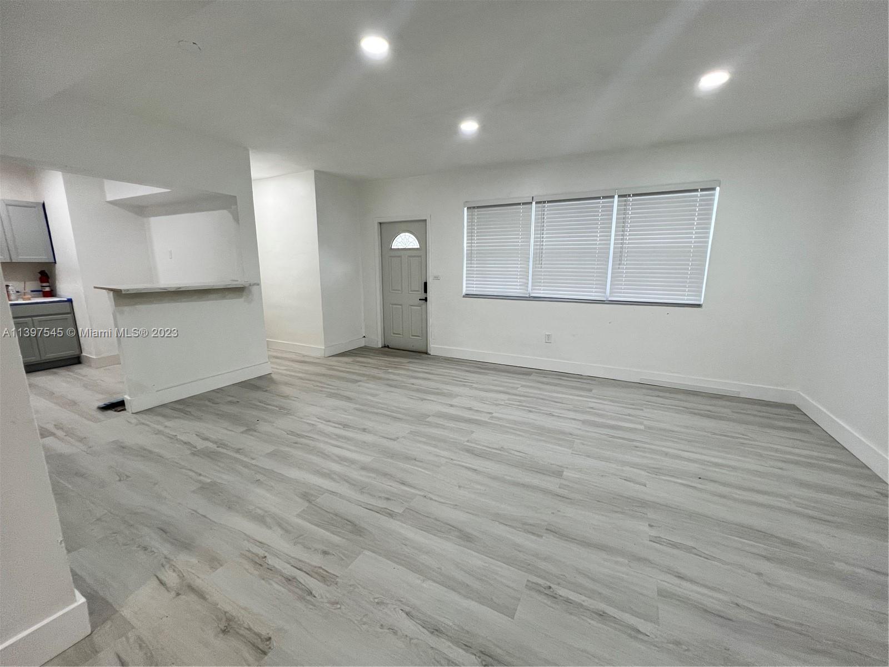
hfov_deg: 106.2
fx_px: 334
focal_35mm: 13
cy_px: 334
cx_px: 444
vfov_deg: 89.9
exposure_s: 1/120
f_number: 1.8
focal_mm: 1.57
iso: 125
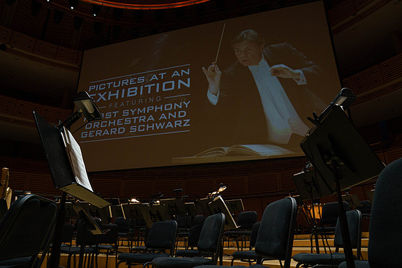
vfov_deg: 53.2
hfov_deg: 73.7
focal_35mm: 24
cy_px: 134
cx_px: 201
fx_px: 268
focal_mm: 24
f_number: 5.6
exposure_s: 1/200
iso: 2500
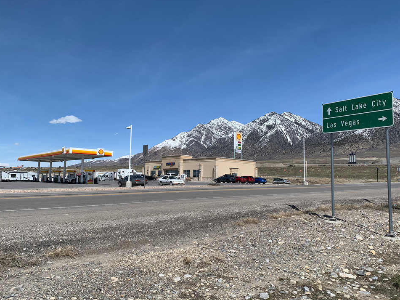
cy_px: 156
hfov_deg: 63.4
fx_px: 324
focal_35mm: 28
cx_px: 189
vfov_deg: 49.7
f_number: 1.8
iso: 25
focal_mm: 4.25
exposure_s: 1/4274
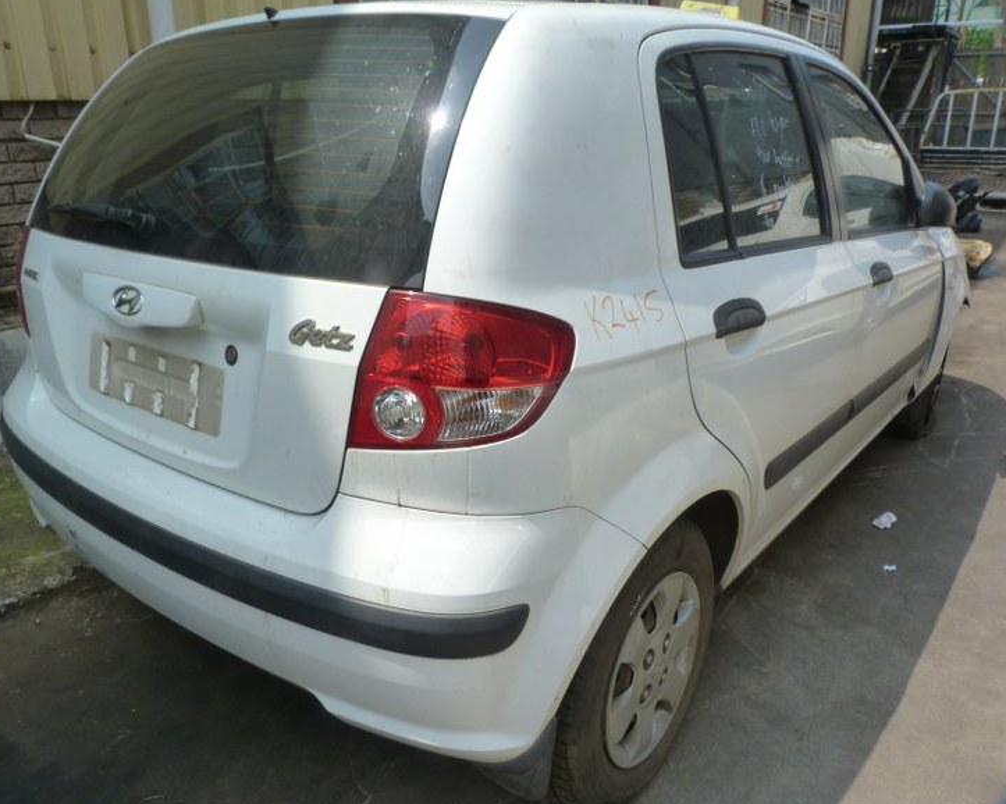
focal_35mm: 27
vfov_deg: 53.2
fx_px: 804
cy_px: 403
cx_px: 474
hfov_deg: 64.0
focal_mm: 4.5
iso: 125
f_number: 5.6
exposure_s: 1/250
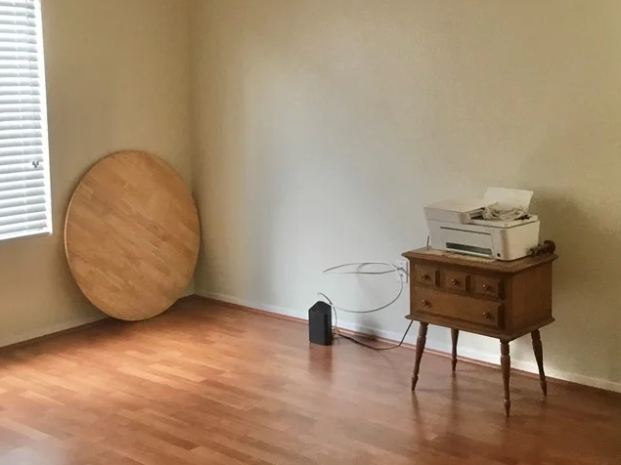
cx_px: 272
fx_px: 897
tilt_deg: -7.0
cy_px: 174
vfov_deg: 29.0
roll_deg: +1.7
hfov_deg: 38.1
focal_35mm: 50
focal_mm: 3.3
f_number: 2.4
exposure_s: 1/30
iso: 80
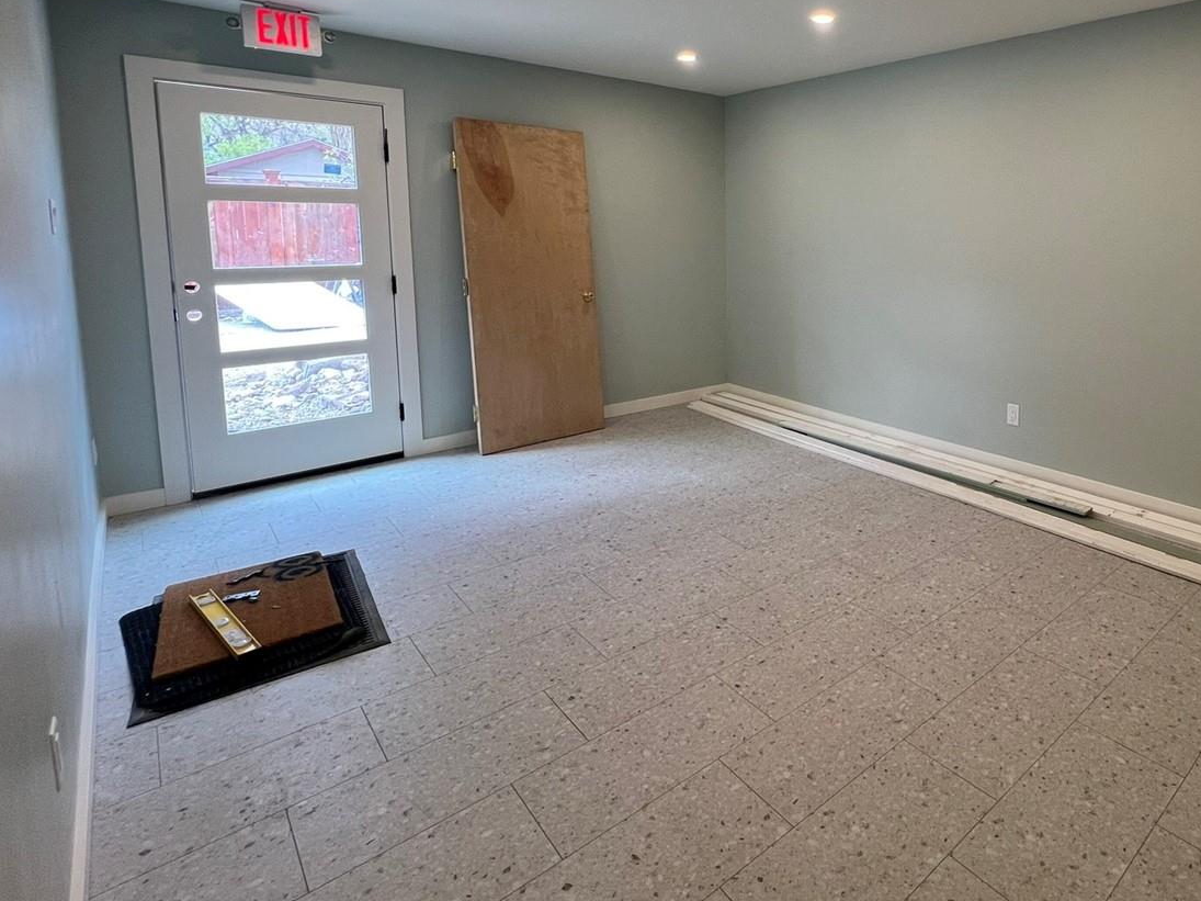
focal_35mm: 19
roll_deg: -0.2
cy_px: 295
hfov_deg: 79.9
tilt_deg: -5.6
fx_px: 659
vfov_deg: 66.7
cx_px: 860
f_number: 1.8
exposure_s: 1/120
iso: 100
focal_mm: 1.57
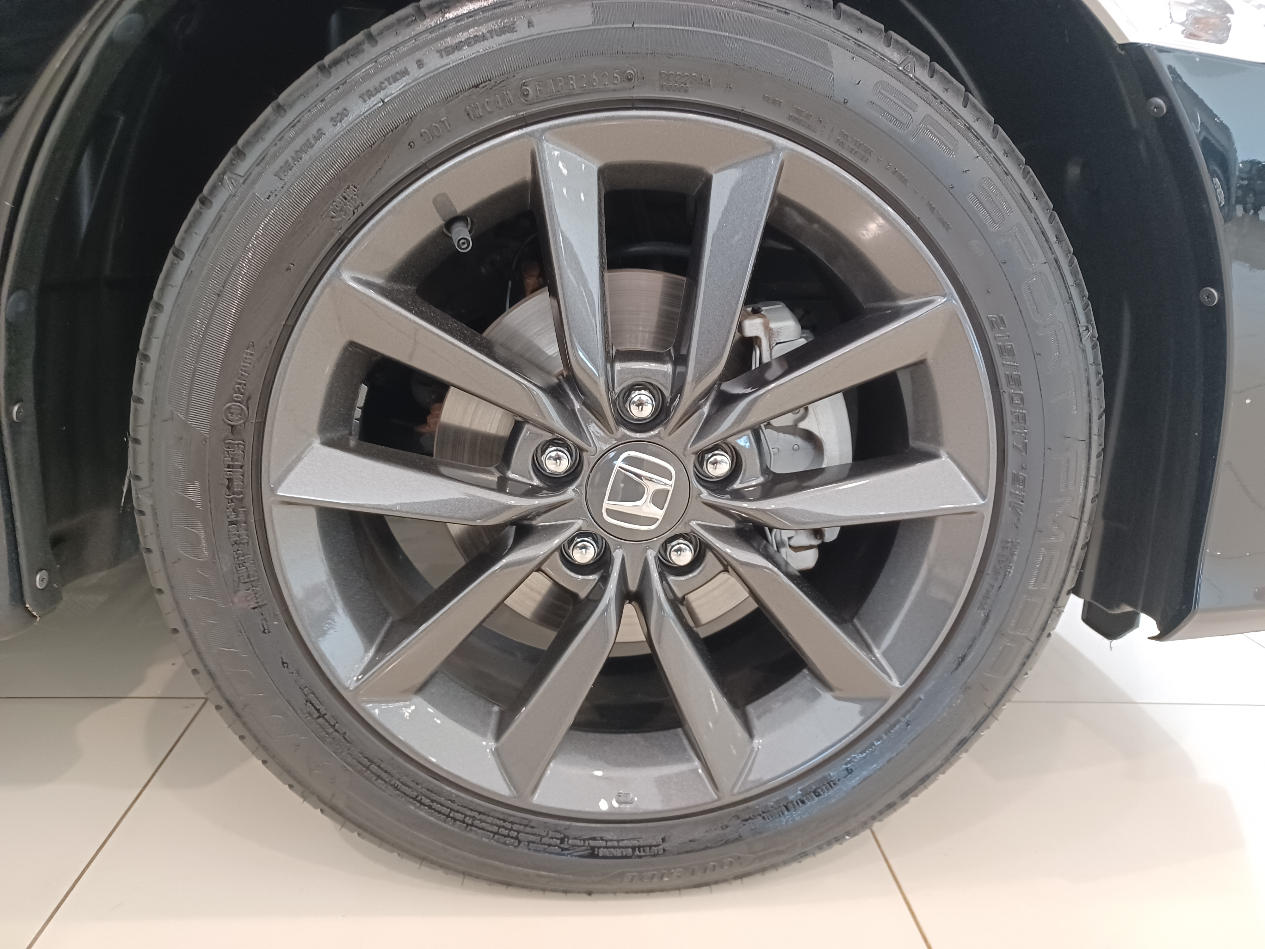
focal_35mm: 25
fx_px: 914
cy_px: 474
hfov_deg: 69.4
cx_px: 632
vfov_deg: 54.9
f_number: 1.8
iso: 400
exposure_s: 1/24
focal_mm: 4.6
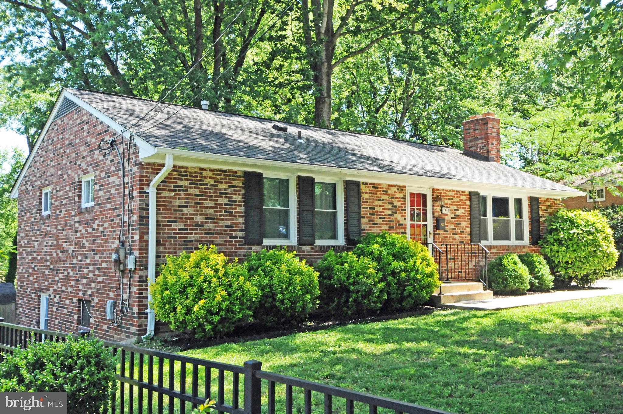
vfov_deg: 36.8
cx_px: 312
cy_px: 207
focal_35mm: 36
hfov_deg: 53.2
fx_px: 622
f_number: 10
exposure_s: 1/400
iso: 1600
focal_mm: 24
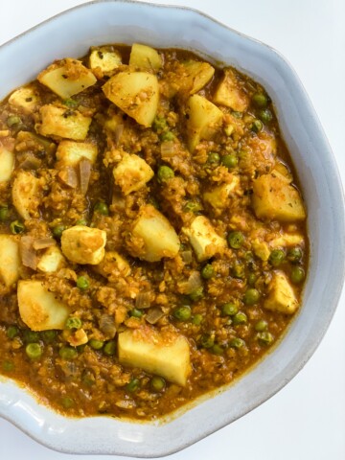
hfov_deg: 28.0
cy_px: 230
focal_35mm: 52
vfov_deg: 36.8
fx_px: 691
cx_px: 172
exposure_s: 1/60
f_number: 2
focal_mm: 6
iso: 125
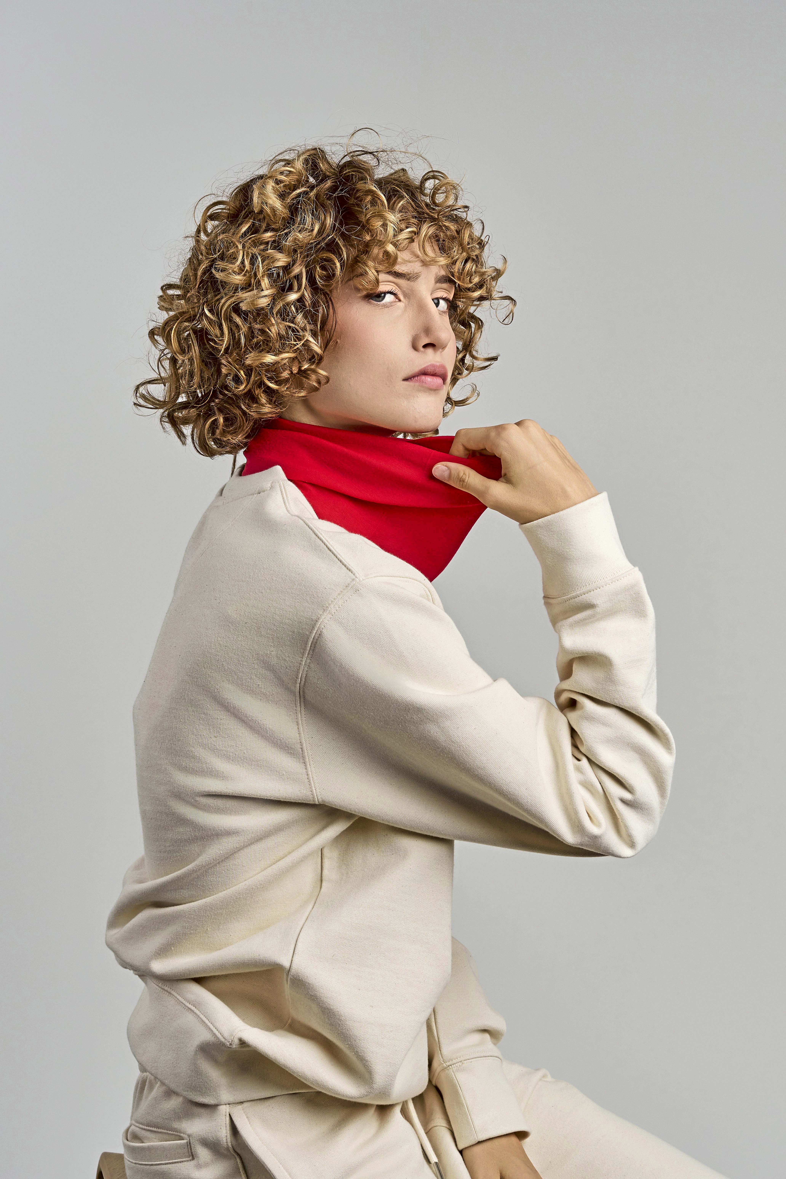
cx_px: 393
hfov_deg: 18.2
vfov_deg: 27.0
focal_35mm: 75
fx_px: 2456
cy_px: 590
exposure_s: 1/160
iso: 320
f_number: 9
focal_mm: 50
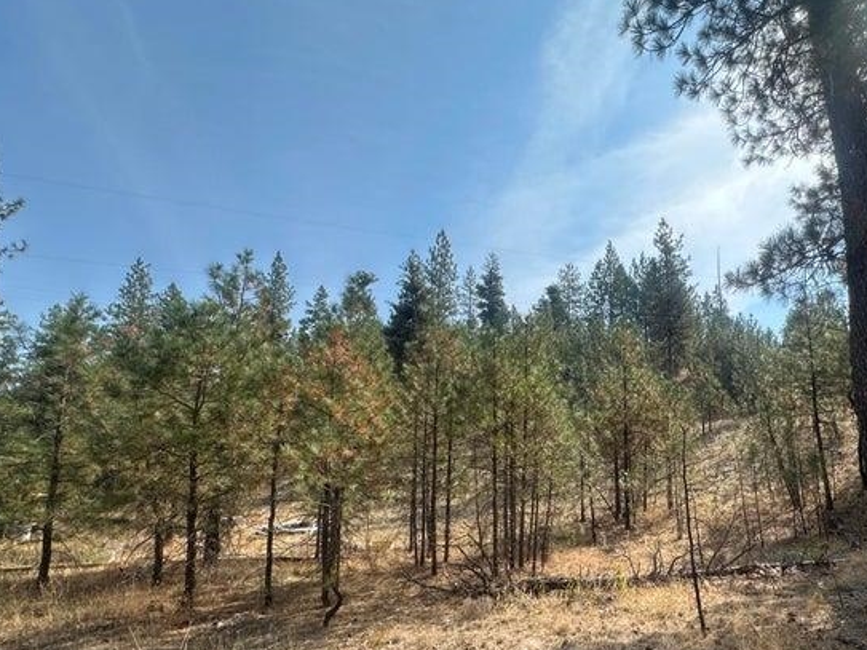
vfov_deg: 60.1
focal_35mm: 22
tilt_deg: +12.1
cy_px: 415
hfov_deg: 73.4
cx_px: 596
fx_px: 551
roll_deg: +0.3
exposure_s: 1/1304
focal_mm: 2.22
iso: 50
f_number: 2.2
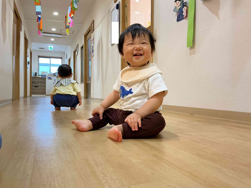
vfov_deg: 48.2
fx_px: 210
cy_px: 94
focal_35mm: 29
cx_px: 126
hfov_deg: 61.7
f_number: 1.8
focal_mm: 3
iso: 64
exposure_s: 1/60
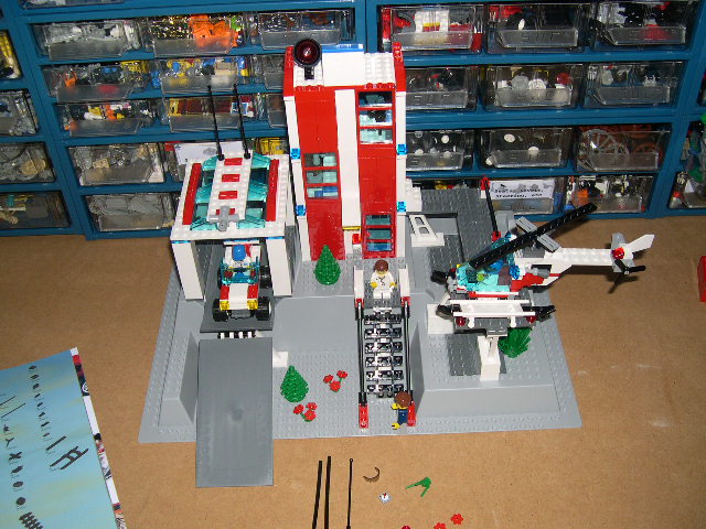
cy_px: 264
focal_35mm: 38
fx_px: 775
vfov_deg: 37.7
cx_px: 353
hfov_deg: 49.0
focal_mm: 8
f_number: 2.8
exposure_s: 1/60
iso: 100
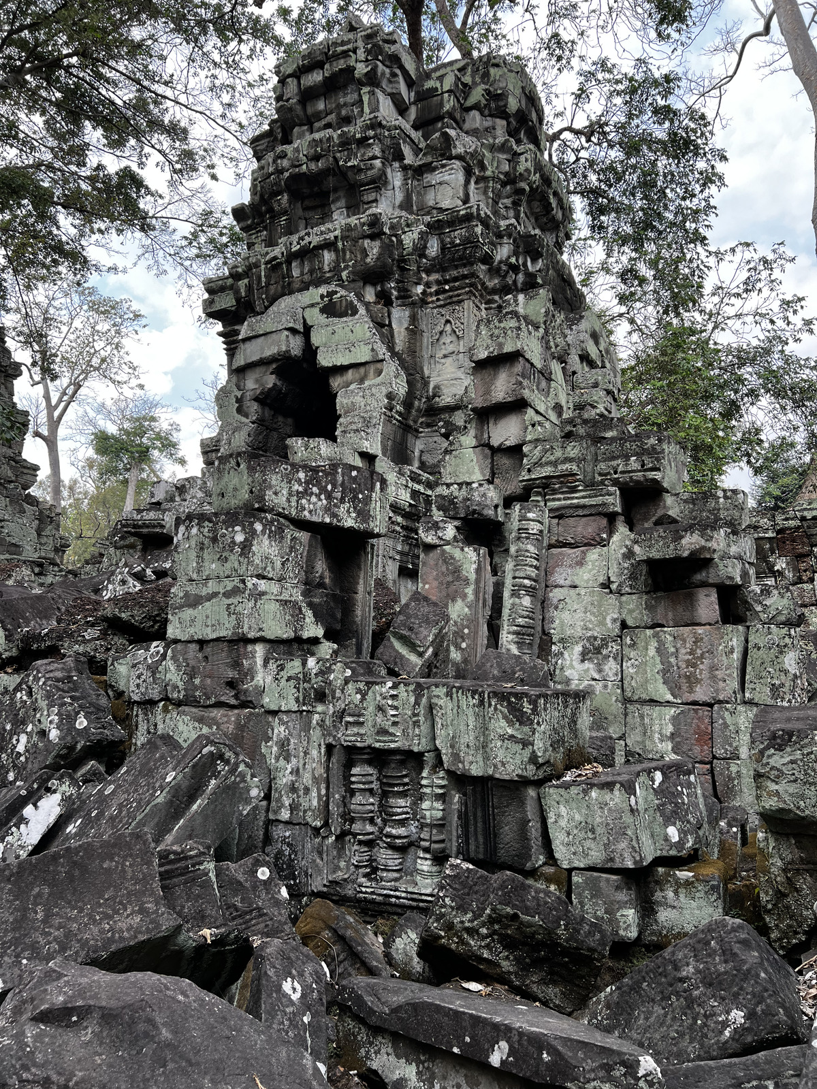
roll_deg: +0.8
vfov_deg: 67.3
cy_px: 544
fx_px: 818
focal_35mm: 26
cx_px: 408
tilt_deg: +8.3
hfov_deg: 53.1
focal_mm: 5.7
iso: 50
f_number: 1.5
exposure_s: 1/552
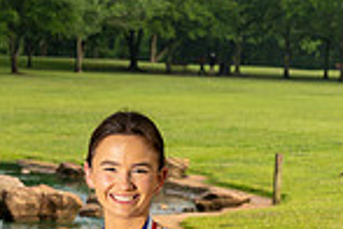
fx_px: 1658
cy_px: 505
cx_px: 103
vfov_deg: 7.5
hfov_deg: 11.8
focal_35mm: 174
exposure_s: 1/250
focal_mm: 57
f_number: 8
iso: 320
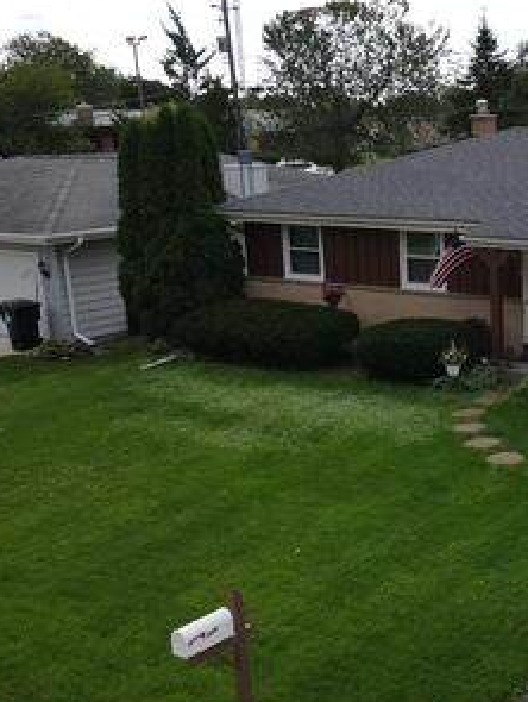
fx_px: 1055
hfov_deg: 25.9
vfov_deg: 36.6
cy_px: 428
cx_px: 585
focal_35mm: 52
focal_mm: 4.5
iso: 100
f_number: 2.8
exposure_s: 1/640
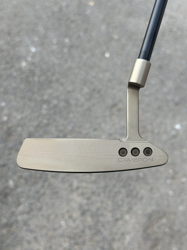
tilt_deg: -60.4
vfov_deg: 39.7
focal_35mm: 48
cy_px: 125
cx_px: 94
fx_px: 346
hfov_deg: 30.3
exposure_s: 1/154
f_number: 1.78
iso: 50
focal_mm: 6.86
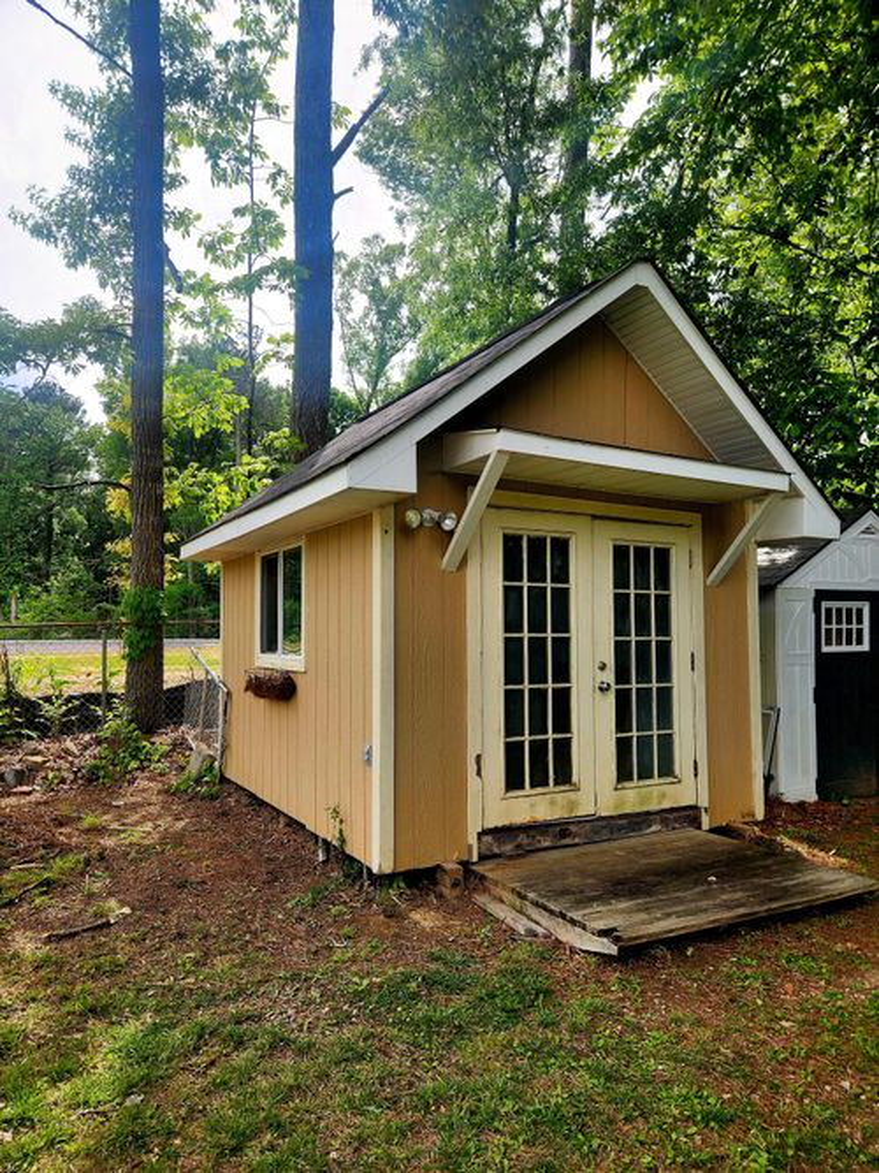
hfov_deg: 58.9
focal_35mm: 23
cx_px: 440
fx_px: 779
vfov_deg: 73.9
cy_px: 586
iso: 20
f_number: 1.8
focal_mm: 5.4
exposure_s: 1/1111
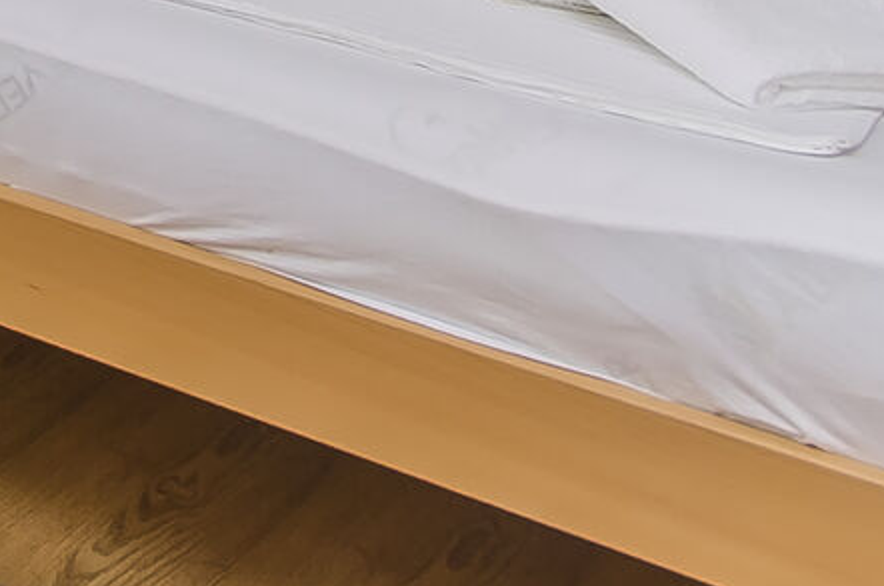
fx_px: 2329
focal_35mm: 95
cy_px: -853
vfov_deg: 11.6
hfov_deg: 13.8
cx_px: -1330
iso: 100
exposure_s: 1/125
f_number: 7.1
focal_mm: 10
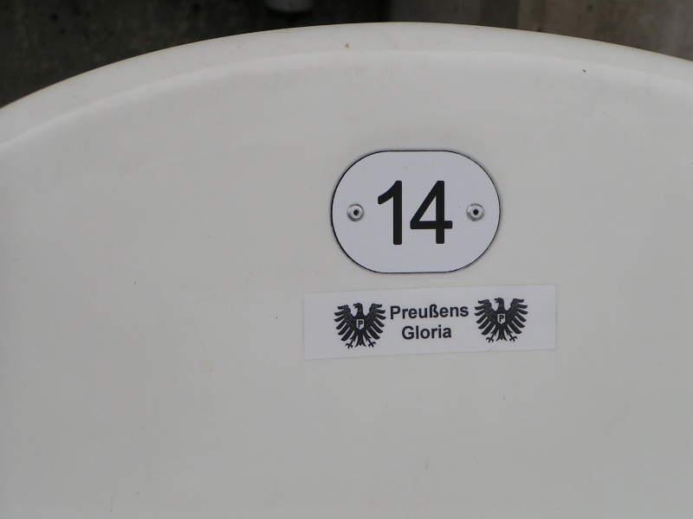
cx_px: 346
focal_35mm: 172
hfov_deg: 11.5
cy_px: 260
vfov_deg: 8.6
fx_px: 3443
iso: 50
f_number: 4.5
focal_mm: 26.3
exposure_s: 1/250
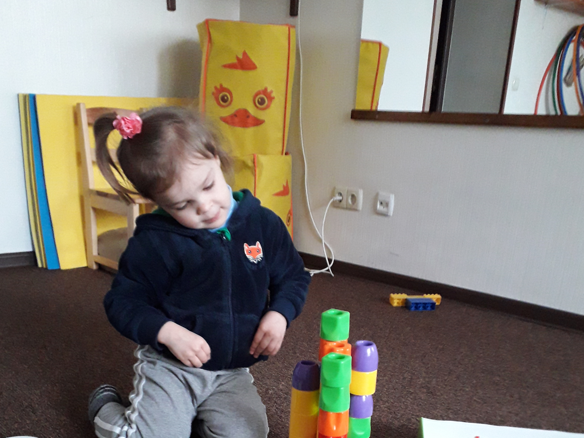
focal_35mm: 37
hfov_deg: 50.1
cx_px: 295
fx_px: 624
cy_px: 366
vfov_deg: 37.0
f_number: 1.9
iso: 400
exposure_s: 1/25
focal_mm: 3.6
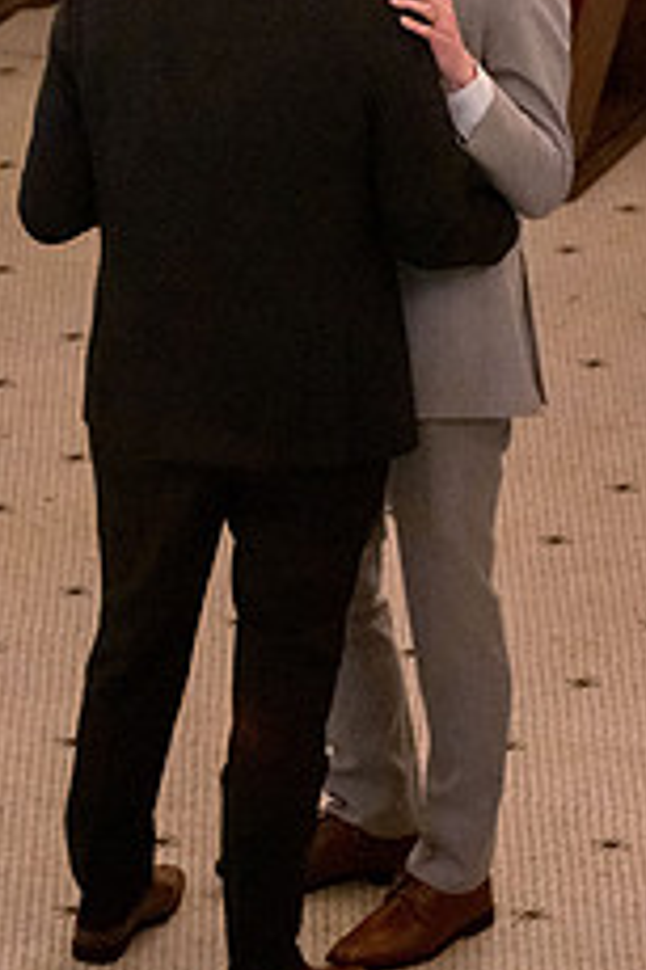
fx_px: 3693
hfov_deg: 10.0
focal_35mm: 137
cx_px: 186
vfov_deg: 14.9
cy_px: 194
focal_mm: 70
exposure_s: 1/80
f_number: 2.8
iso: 6400
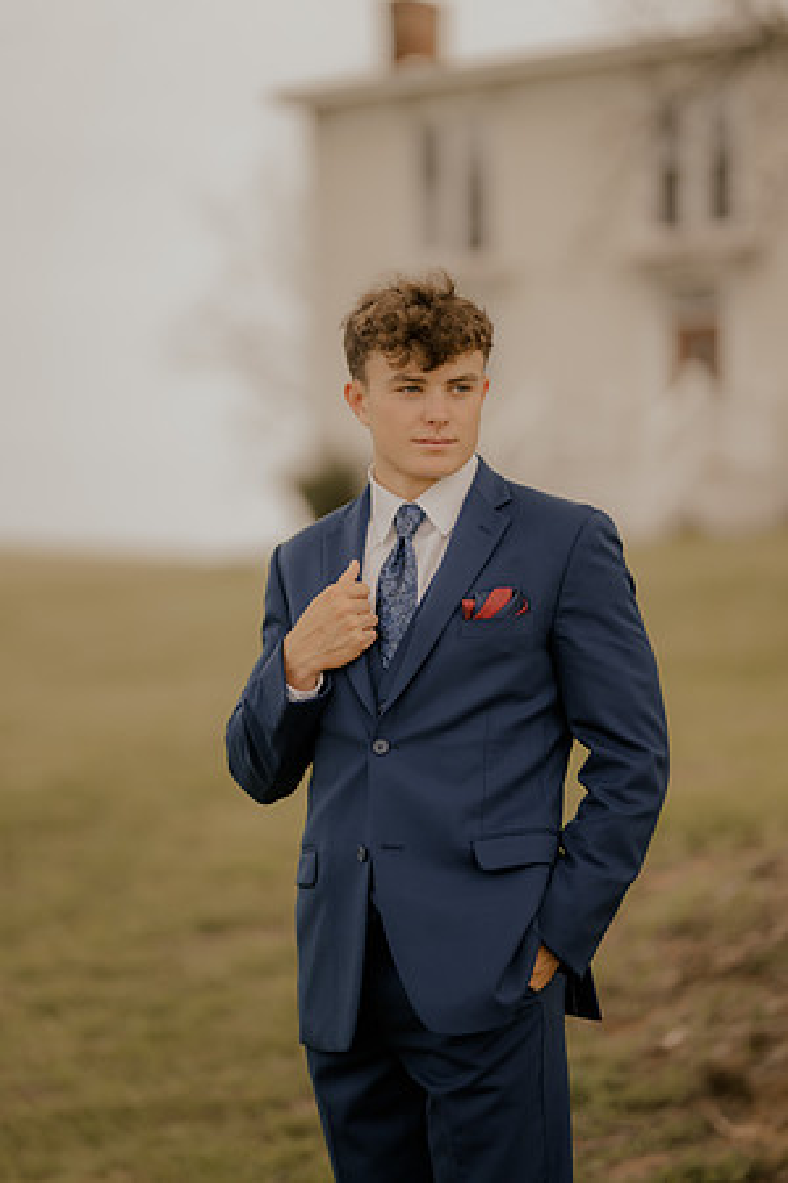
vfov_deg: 23.9
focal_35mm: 85
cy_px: 592
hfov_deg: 16.1
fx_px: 2791
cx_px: 394
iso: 64
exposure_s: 1/1600
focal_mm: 85
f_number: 1.4
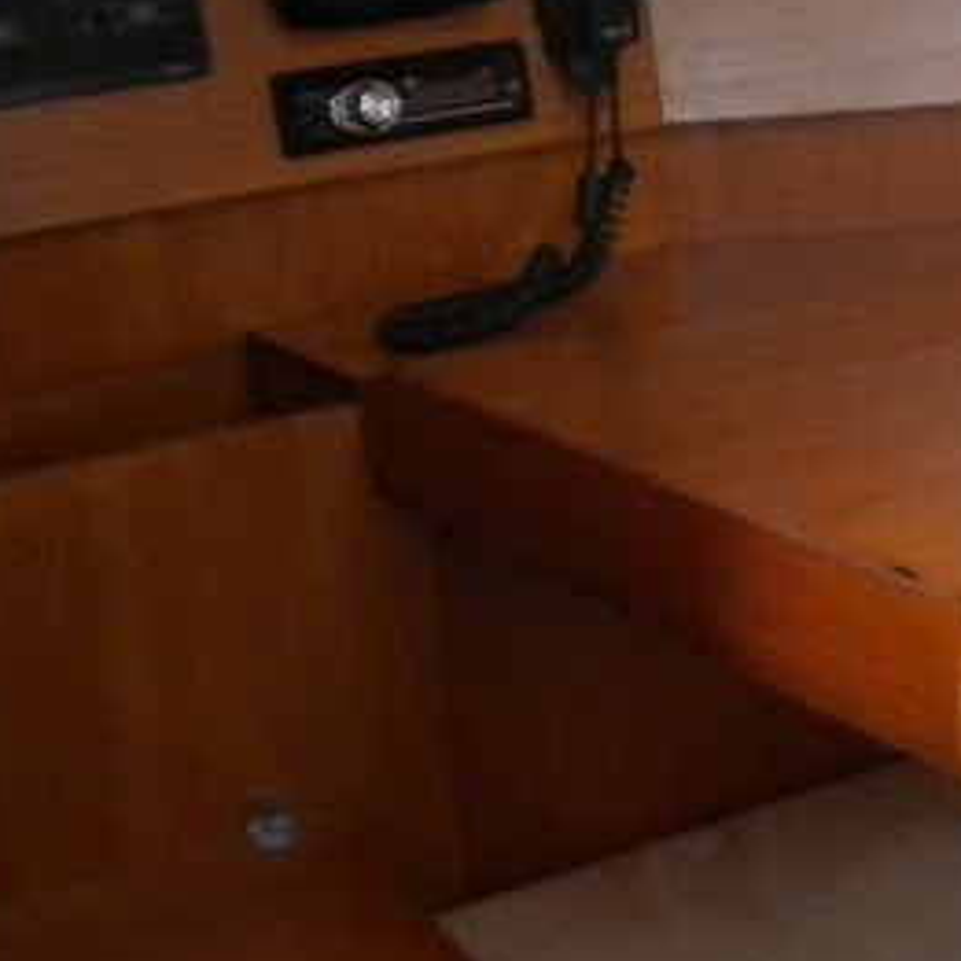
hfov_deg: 17.0
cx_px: 1307
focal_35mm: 95
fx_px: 2984
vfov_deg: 18.3
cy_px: 464
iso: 400
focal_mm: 6.3
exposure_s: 1/52.7
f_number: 3.1
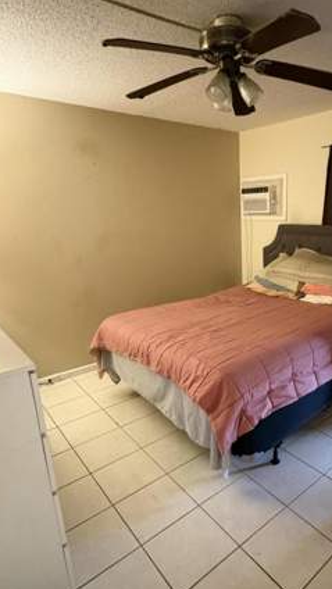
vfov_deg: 78.6
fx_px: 359
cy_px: 307
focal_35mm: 23
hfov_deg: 47.5
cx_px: 254
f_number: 2.2
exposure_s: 1/30
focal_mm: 2.22
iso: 1000
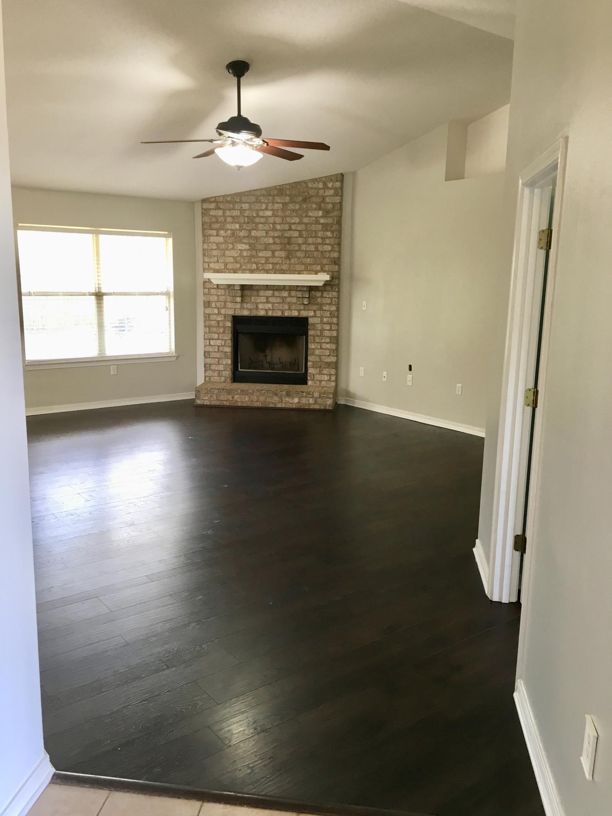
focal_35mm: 29
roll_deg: -0.1
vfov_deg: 61.7
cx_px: 306
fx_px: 684
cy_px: 408
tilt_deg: -10.4
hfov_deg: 48.2
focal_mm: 4.15
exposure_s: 1/30
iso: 50
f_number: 2.2
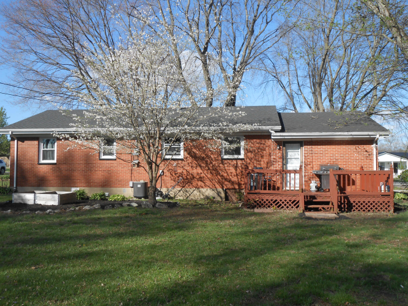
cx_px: 204
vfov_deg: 41.8
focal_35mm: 34
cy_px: 153
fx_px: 401
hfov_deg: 54.0
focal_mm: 6
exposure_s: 1/500
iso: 80
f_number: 3.9
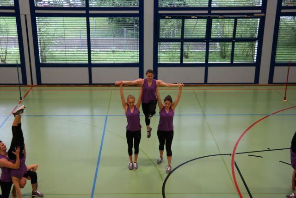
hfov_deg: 39.6
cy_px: 99
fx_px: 411
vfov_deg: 27.0
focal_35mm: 50
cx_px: 148
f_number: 4.5
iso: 800
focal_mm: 33
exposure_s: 1/60
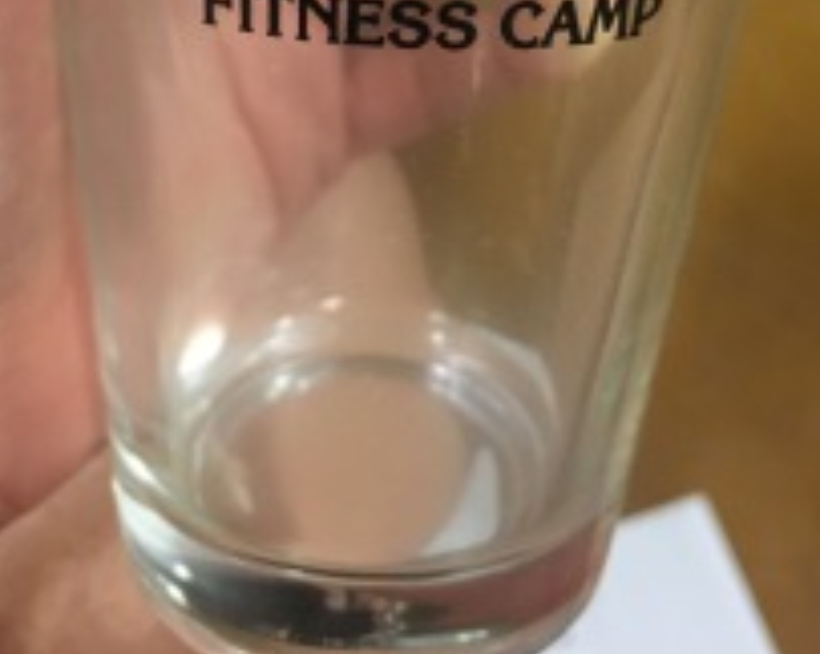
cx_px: 436
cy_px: 12
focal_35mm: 51
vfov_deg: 28.0
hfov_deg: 36.7
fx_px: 1237
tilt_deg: -52.5
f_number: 2.2
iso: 200
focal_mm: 4.15
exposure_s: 1/15
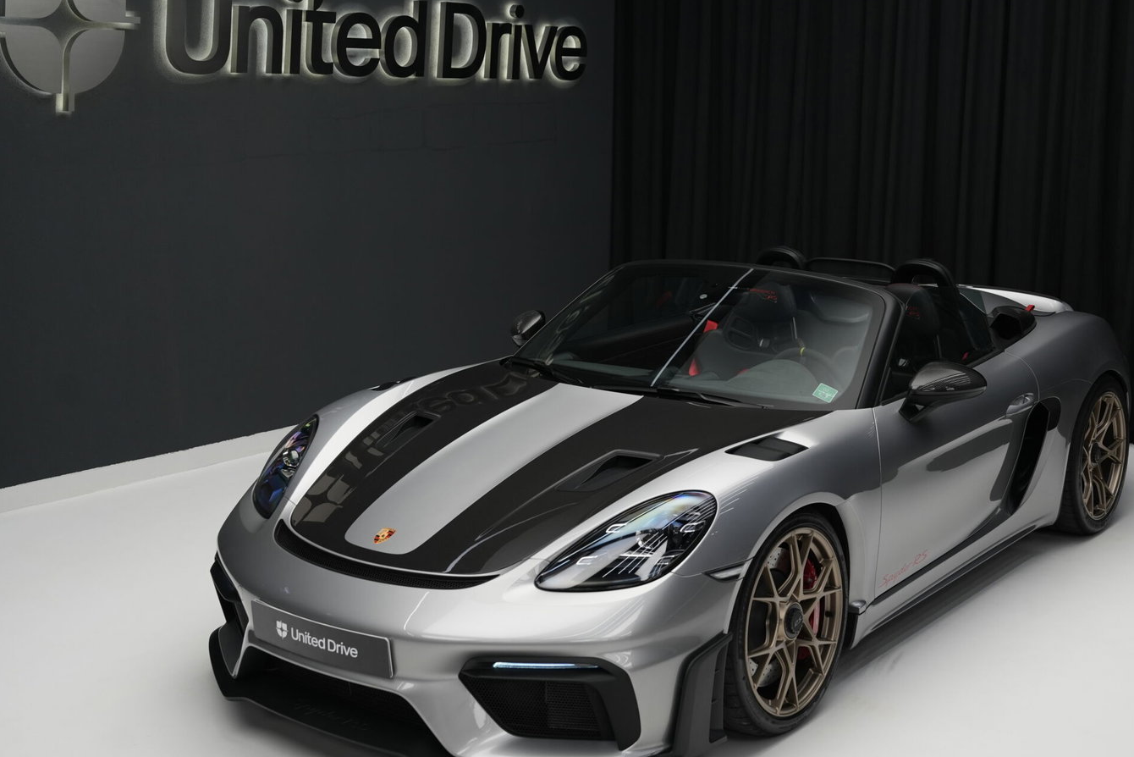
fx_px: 1481
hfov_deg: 41.7
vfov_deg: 28.7
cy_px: 405
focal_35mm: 47
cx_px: 692
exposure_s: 1/40
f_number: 4
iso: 500
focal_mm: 35
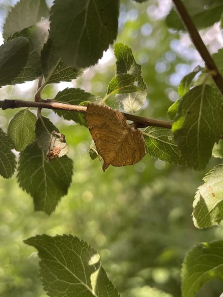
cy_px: 139
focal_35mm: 28
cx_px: 109
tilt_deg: +17.5
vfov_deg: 63.4
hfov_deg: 49.7
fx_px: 241
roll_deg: +6.7
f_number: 1.6
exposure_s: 1/121
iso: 32
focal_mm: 4.2
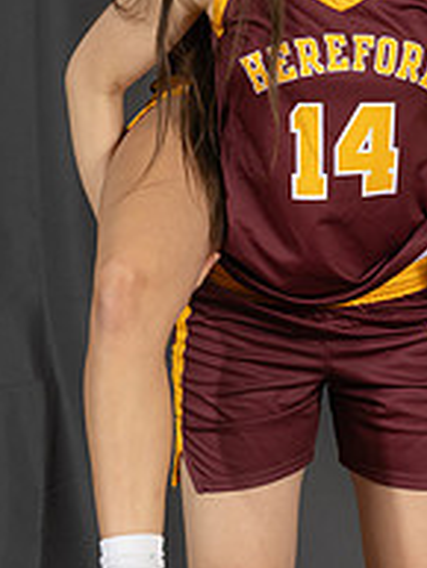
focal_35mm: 267
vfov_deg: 7.4
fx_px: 4387
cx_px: 887
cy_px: 104
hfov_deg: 5.4
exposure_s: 1/200
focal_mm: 70
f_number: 8
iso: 200
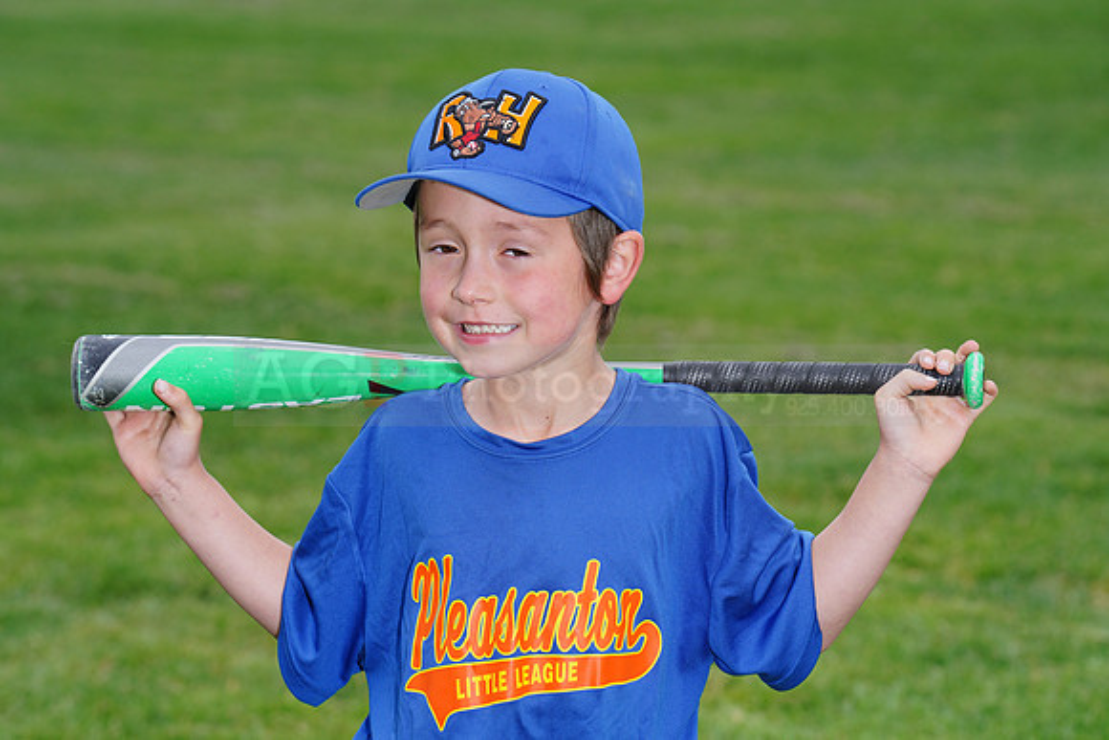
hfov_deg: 10.7
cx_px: 554
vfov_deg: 7.2
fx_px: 5916
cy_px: 370
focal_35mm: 192
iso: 200
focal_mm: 192
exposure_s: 1/200
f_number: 9
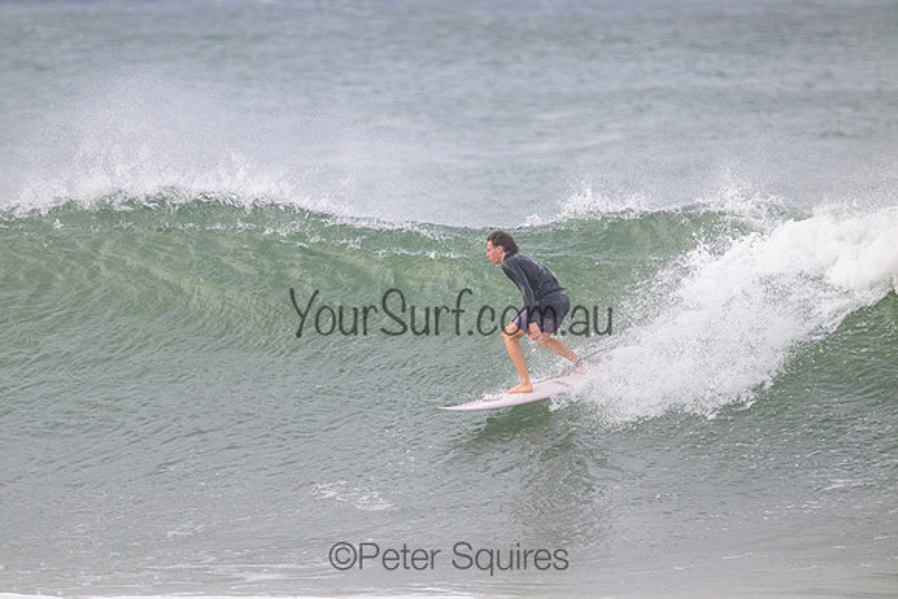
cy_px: 300
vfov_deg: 1.7
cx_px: 449
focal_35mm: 800
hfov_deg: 2.6
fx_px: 19959
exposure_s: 1/2000
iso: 4000
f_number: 11
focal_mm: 800
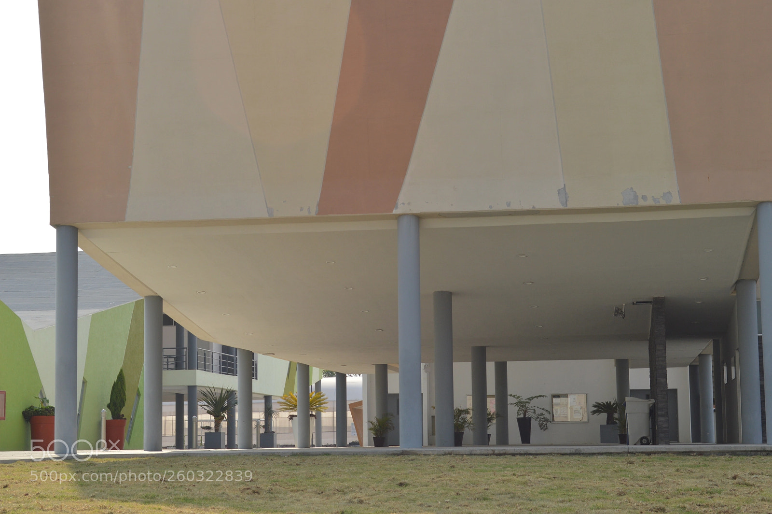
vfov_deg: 18.9
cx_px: 386
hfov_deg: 28.1
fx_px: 1543
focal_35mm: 72
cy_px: 257
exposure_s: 1/320
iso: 200
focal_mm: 48
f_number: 9
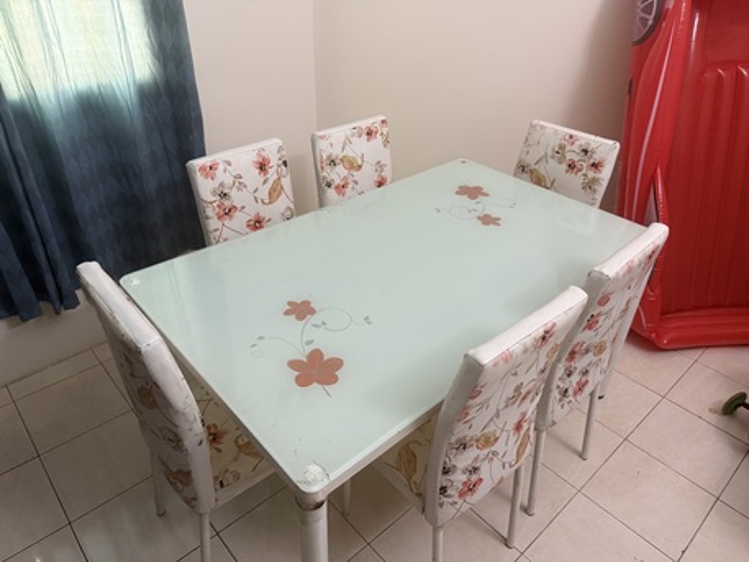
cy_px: 281
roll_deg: -2.2
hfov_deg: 71.6
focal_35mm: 24
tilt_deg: -34.4
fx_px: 519
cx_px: 374
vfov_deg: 56.8
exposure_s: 1/50
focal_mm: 6.76
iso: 400
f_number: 1.78
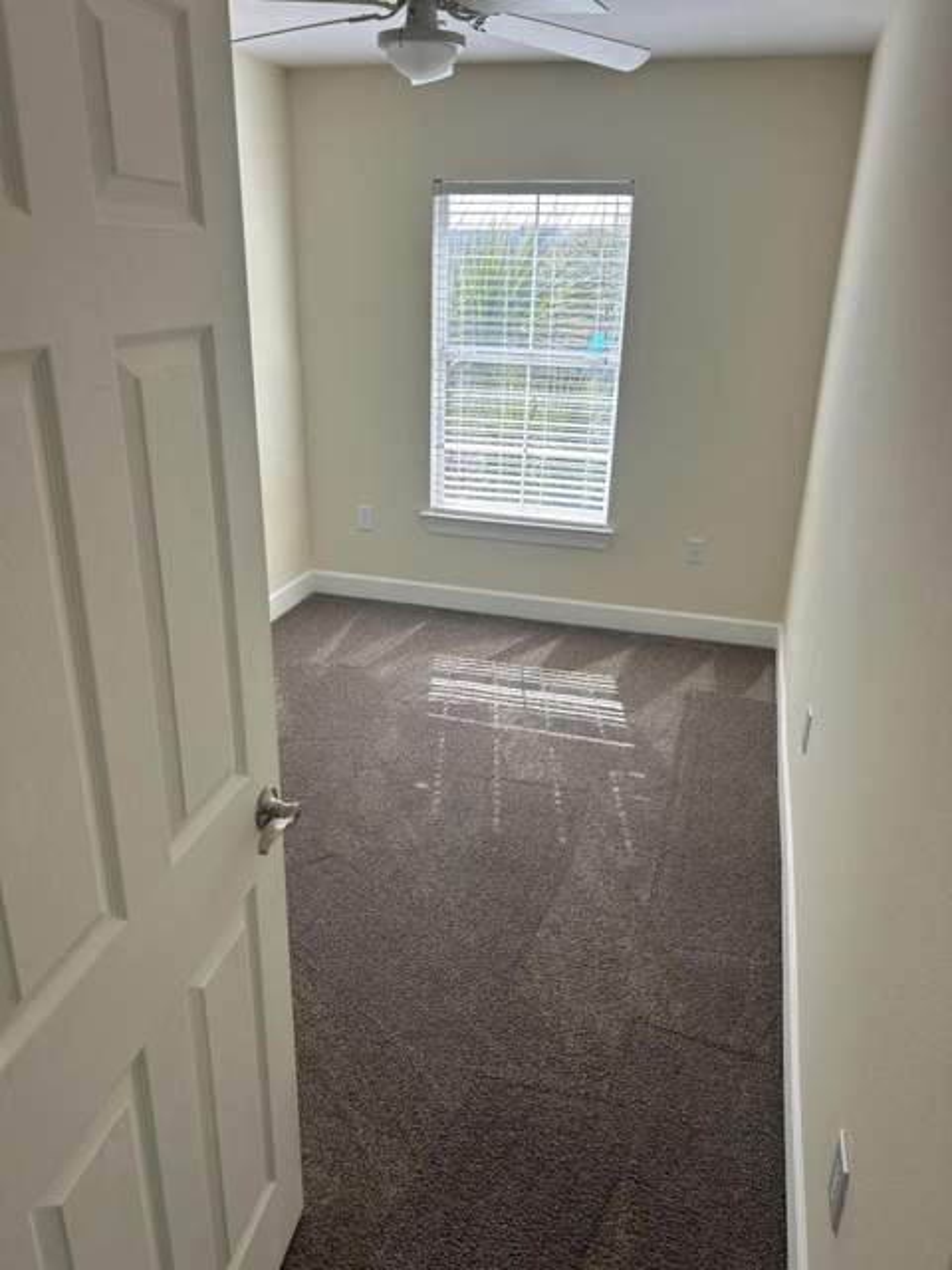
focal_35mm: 26
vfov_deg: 67.3
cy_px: 635
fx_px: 953
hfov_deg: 53.1
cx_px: 476
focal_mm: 5.7
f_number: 1.5
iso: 50
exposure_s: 1/521
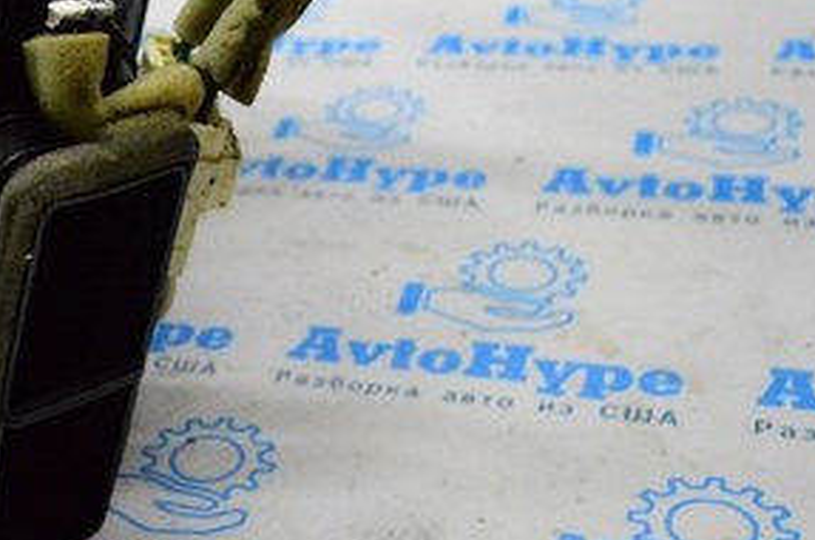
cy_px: 212
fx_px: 1513
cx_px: -57
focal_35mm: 67
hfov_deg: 27.8
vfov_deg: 20.2
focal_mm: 20
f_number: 3.8
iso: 6400
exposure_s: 1/1000
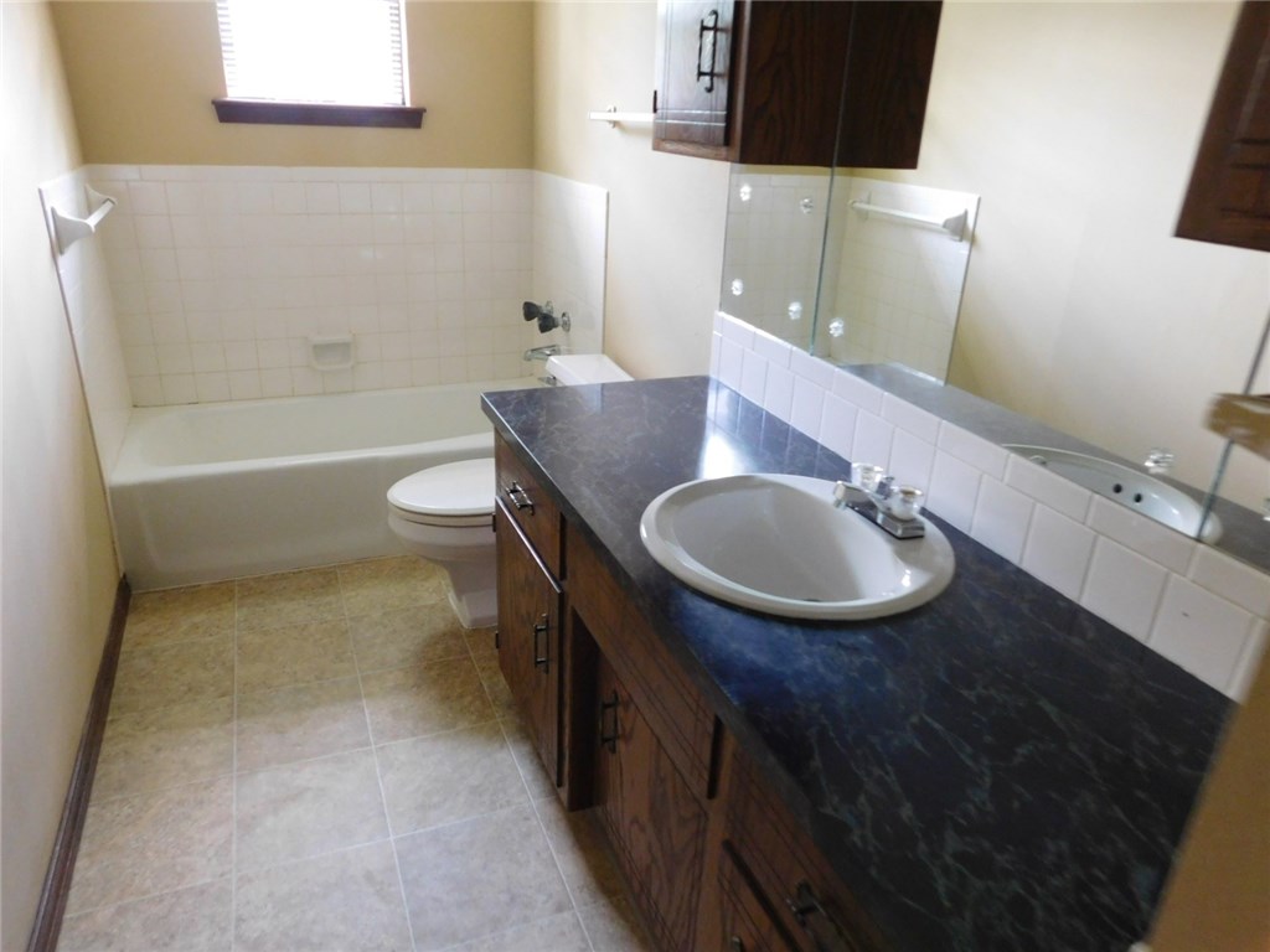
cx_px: 635
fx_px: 881
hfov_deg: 71.6
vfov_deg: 56.8
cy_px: 476
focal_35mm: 24
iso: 400
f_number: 3
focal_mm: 4.1
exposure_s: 1/13
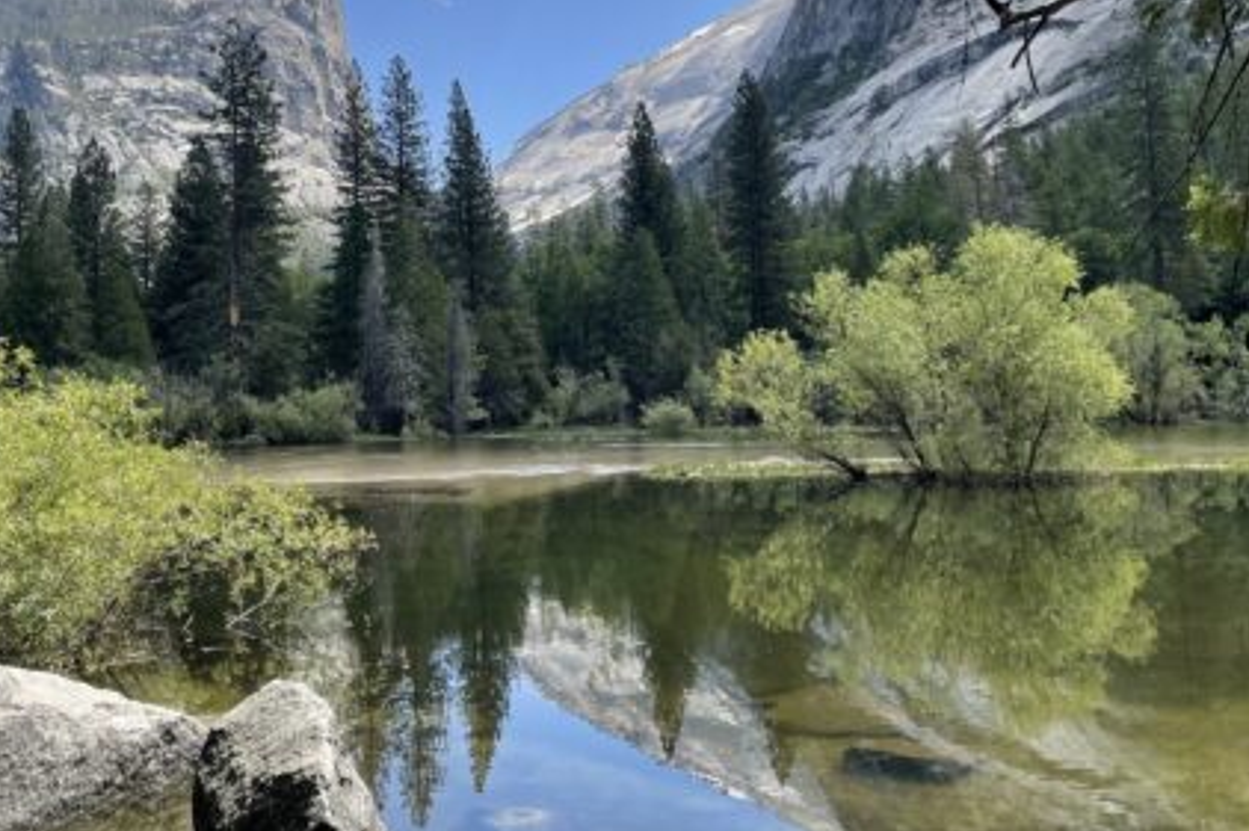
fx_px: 1422
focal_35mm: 41
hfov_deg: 47.3
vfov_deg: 32.5
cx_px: 542
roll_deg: +2.4
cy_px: 322
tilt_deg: +3.7
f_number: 1.6
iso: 32
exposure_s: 1/1887
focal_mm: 4.2
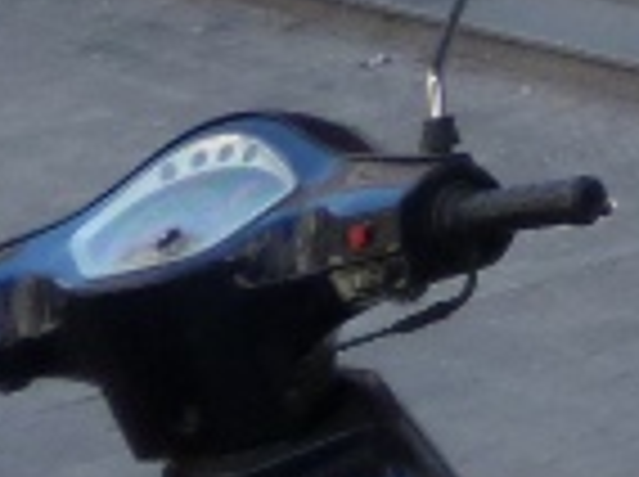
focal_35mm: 211
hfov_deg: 7.8
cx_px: 2081
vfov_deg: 6.1
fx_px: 3888
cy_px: -1260
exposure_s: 1/160
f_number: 3.1
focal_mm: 5
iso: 100
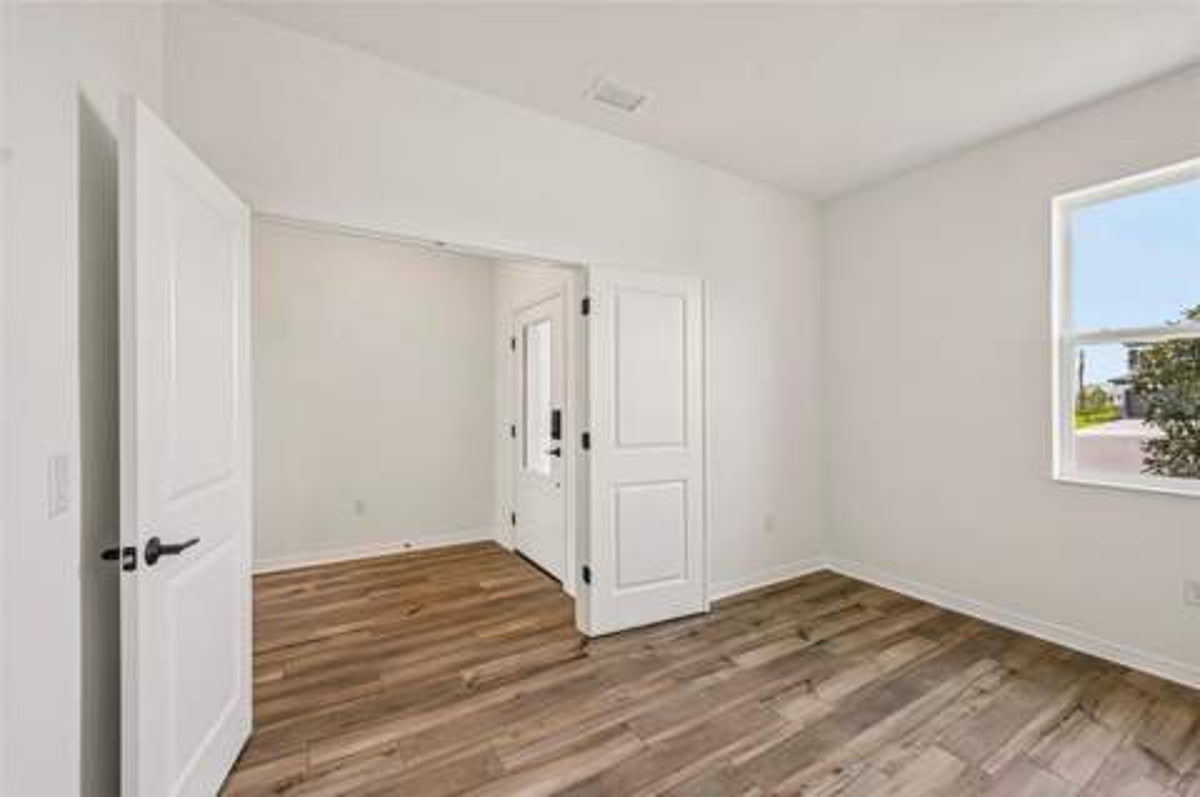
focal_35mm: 14
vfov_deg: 81.1
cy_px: 398
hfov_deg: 104.3
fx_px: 466
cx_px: 600
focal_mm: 14
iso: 400
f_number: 8
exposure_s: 1/60
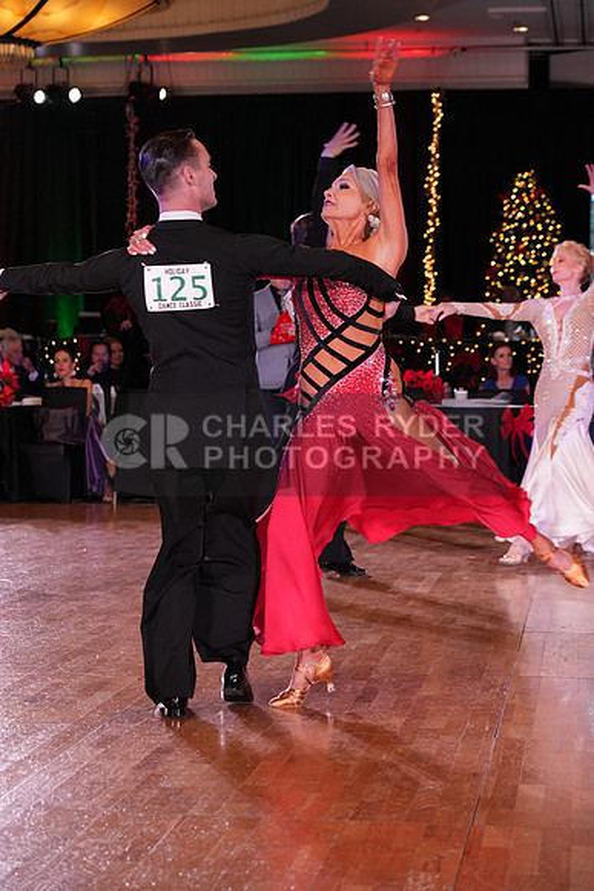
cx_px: 297
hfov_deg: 16.9
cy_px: 446
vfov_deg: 25.1
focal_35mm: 81
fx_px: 2003
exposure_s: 1/200
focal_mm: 81
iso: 2000
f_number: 5
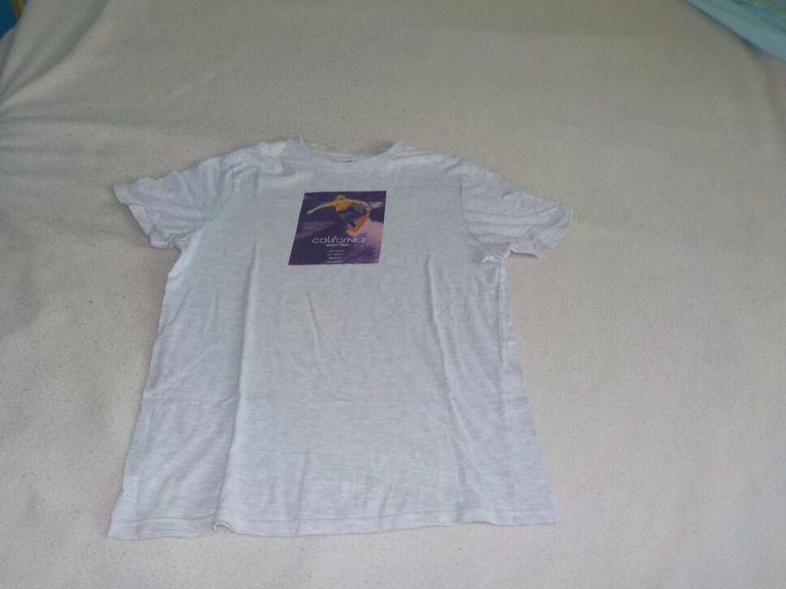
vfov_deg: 45.4
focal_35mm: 31
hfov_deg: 58.3
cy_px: 288
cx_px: 387
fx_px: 704
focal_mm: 4.1
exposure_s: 1/30
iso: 200
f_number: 3.3
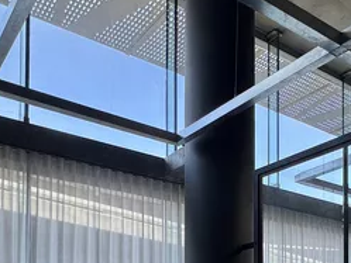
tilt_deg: +0.3
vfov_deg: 27.8
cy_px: 323
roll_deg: +0.0
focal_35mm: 45
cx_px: 171
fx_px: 457
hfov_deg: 42.1
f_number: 2.2
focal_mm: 2.22
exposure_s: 1/100
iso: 40
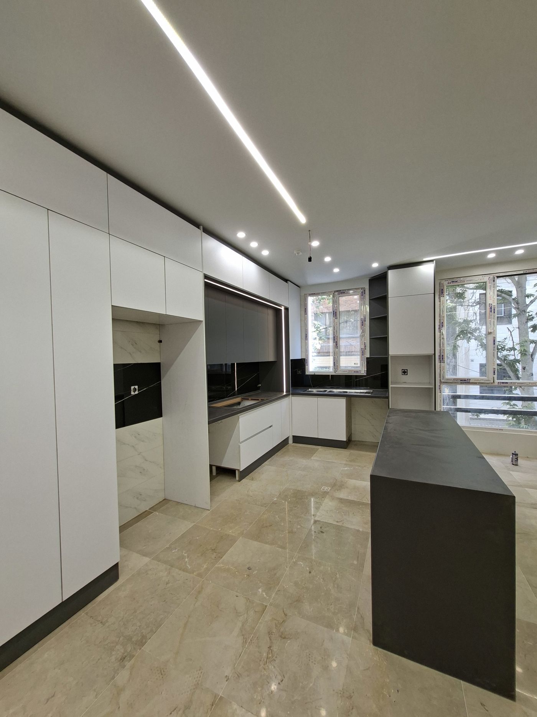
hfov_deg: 89.9
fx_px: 269
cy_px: 358
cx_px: 268
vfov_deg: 106.2
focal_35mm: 13
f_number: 2.2
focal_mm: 1.74
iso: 50
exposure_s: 1/60
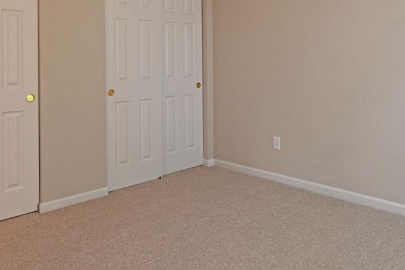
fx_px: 395
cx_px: 267
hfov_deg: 53.3
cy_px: 59
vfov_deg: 36.6
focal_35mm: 35
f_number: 4
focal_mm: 15.5
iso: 500
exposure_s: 1/60
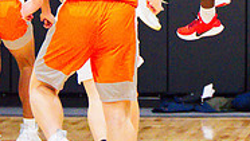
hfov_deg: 4.1
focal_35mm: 528
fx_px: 3503
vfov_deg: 2.3
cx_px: 170
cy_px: -85
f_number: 2.8
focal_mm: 100
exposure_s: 1/500
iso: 4000
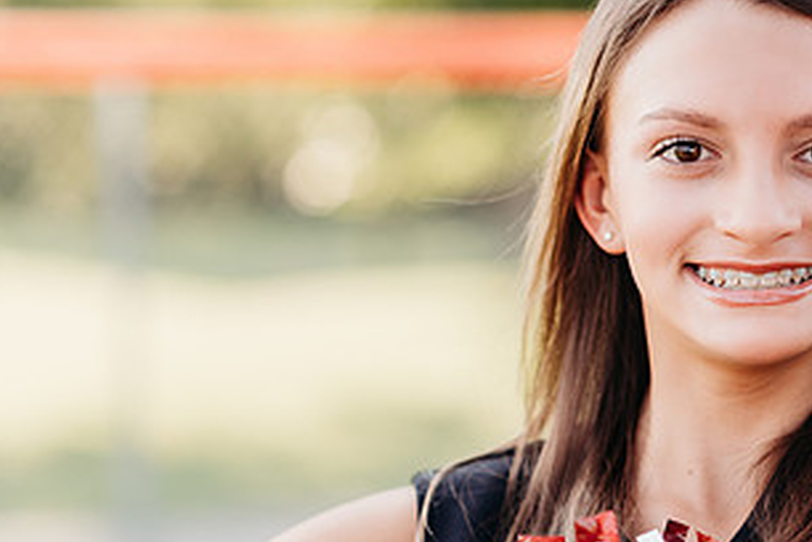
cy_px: 312
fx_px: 3631
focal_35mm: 161
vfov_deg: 8.5
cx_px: 754
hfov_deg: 12.6
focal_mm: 85
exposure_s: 1/500
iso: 200
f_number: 2.8
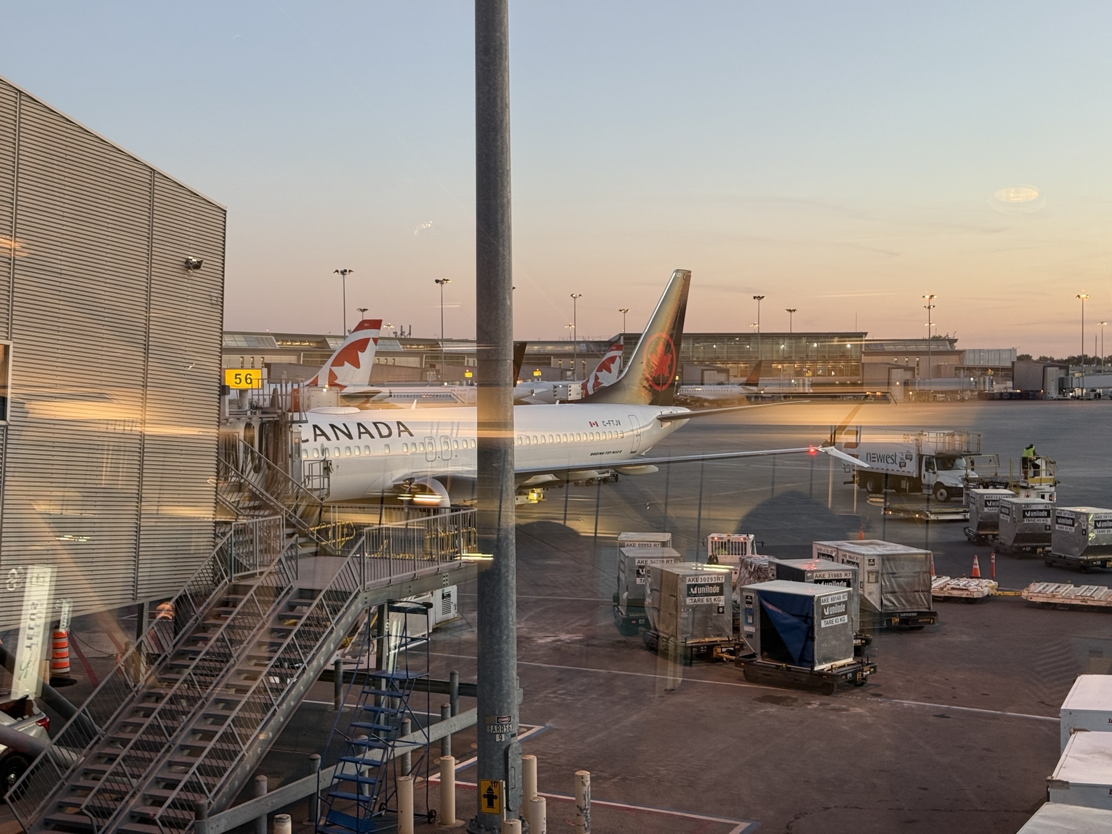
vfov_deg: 30.3
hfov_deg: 39.7
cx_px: 556
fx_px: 1542
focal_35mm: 48
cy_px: 417
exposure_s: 1/60
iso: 64
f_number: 1.78
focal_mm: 6.76
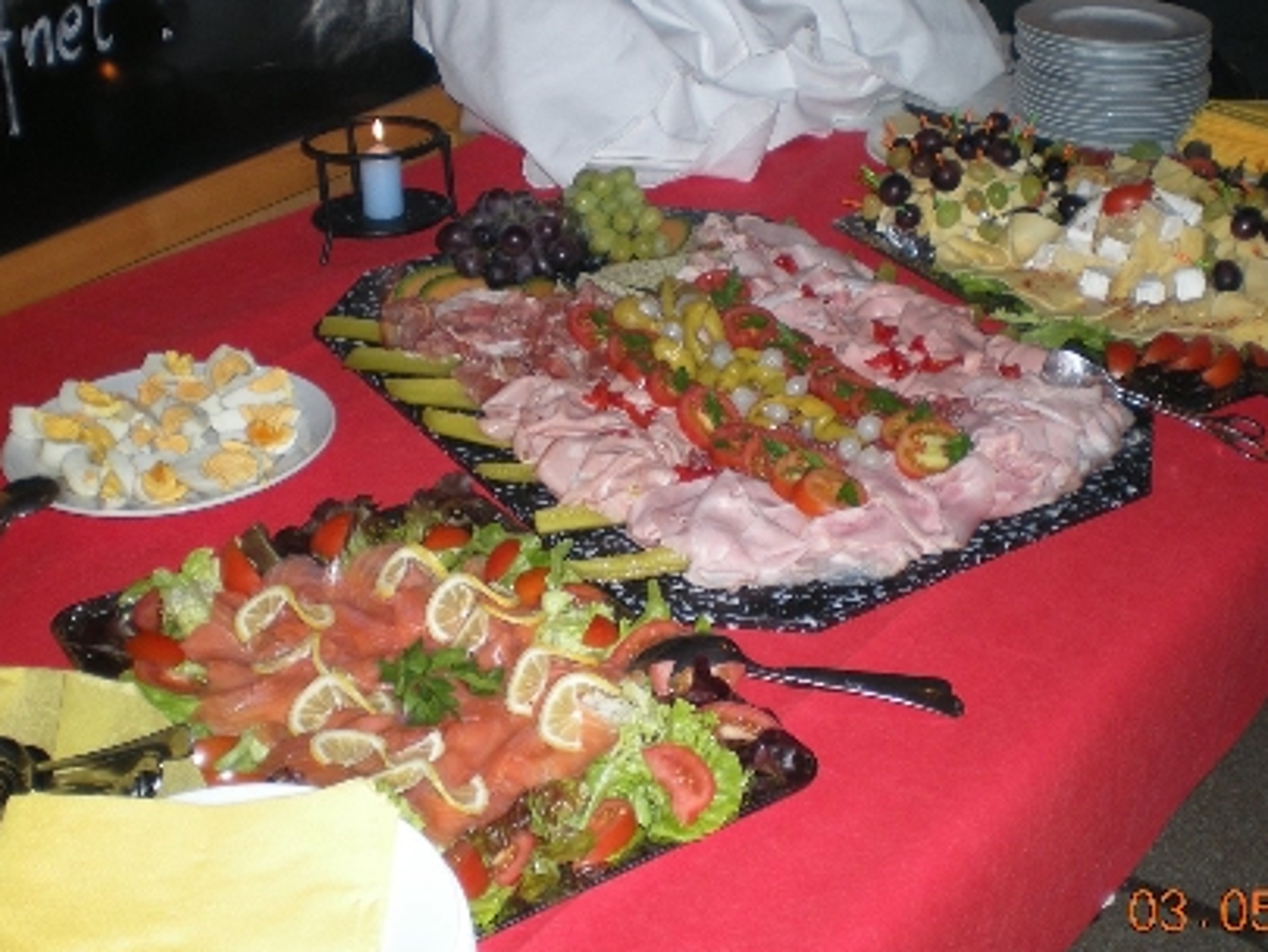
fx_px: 1832
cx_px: 665
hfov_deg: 38.2
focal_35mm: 50
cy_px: 416
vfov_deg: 29.1
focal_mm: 6.3
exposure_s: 1/60
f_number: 3.1
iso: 86
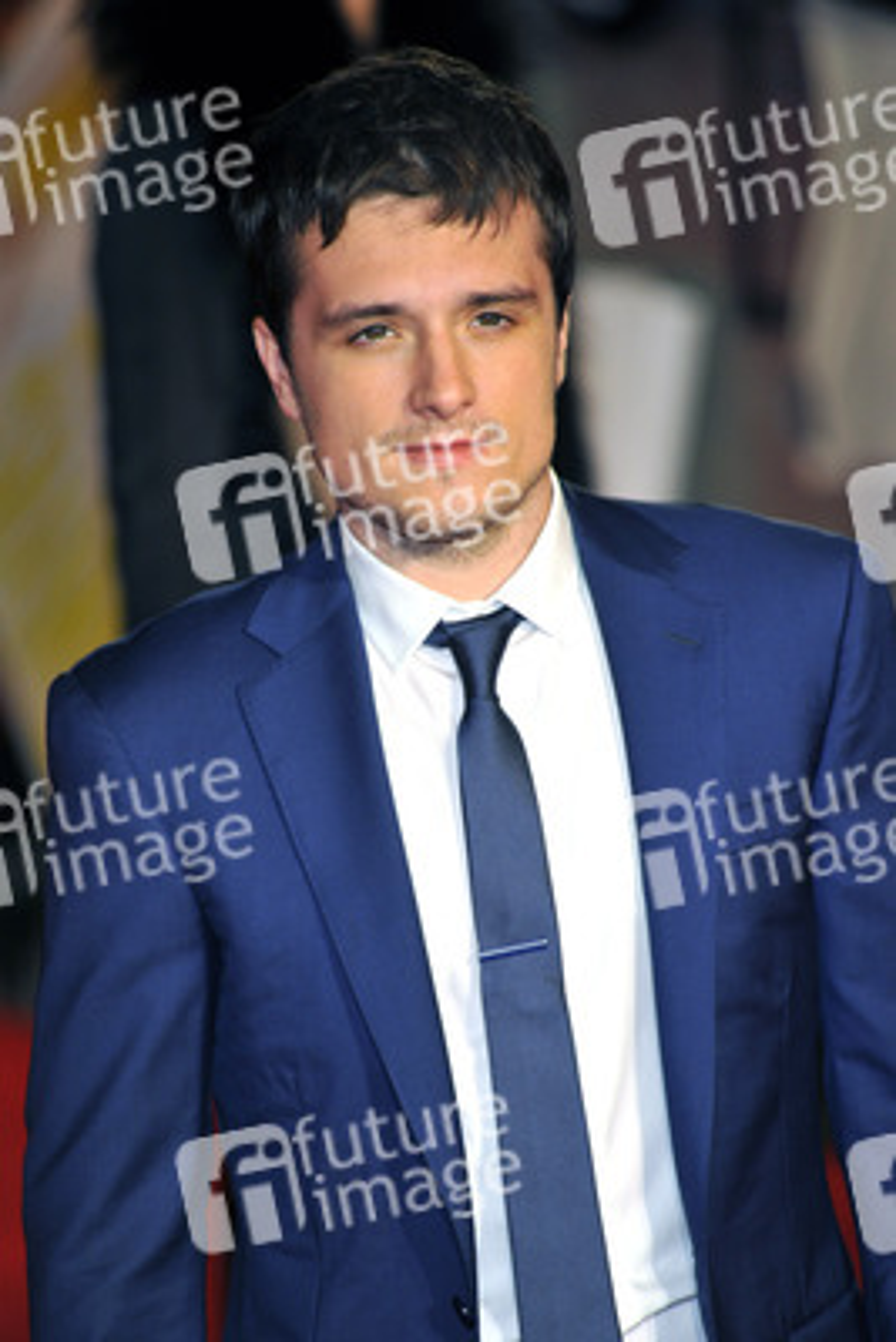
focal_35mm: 200
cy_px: 671
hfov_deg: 6.9
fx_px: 7460
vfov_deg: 10.3
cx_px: 448
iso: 1000
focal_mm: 200
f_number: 4
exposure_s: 1/250
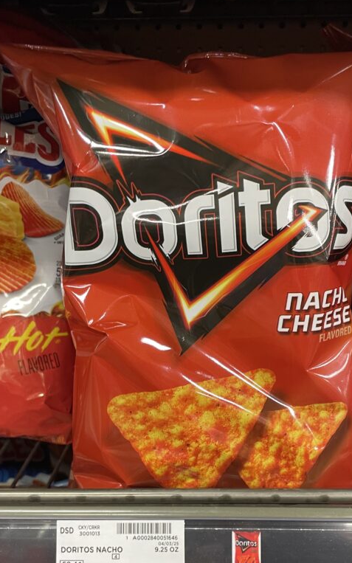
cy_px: 368
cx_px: 195
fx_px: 568
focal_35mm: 37
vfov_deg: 51.9
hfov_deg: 34.4
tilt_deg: -23.9
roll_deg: -0.3
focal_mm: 4.2
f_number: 1.6
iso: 200
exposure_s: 1/60
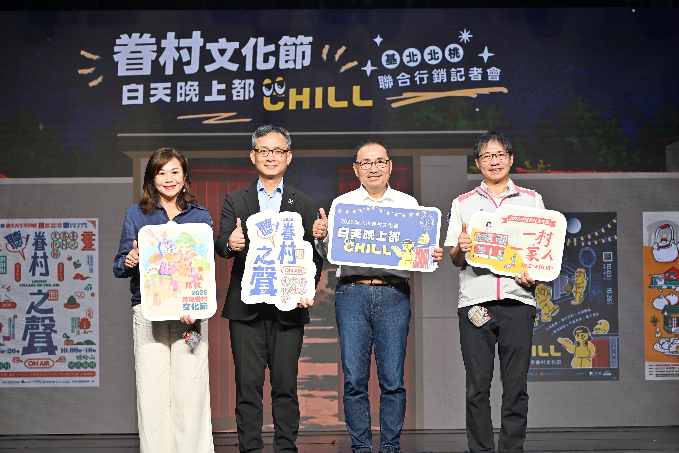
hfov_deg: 21.2
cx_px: 340
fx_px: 1811
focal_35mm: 96
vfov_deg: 14.3
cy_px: 226
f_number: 4
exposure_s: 1/125
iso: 160
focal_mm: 96
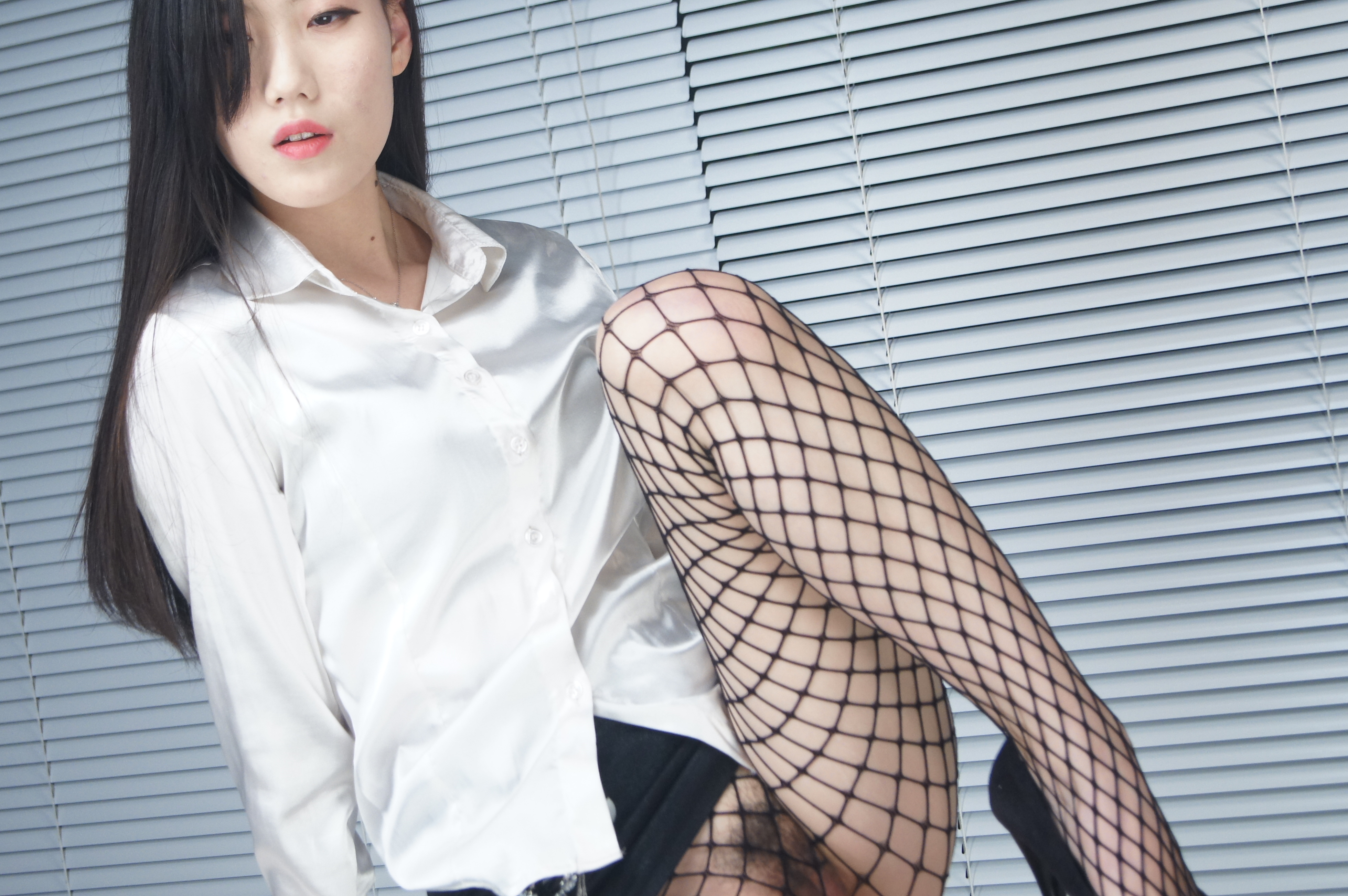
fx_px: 3165
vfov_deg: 16.1
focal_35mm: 85
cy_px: 385
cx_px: 574
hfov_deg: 24.0
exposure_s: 1/160
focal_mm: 45
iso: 800
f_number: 5.6
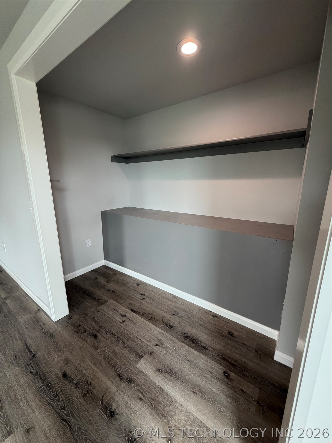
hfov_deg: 85.7
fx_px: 179
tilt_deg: -12.8
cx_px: 166
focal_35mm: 14
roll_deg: -0.4
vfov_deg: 102.1
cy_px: 222
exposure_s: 1/113
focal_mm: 2.22
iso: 250
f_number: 2.2
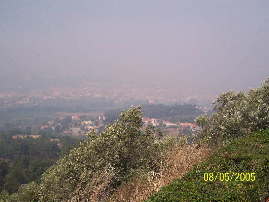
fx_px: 295
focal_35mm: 38
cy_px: 101
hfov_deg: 49.0
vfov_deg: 37.7
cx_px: 134
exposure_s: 1/700
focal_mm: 8
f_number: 4.8
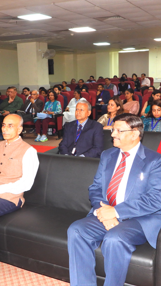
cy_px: 144
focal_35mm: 44
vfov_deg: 46.4
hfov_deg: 27.1
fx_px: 334
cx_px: 69
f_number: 3.2
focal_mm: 5.4
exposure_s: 1/30
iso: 200
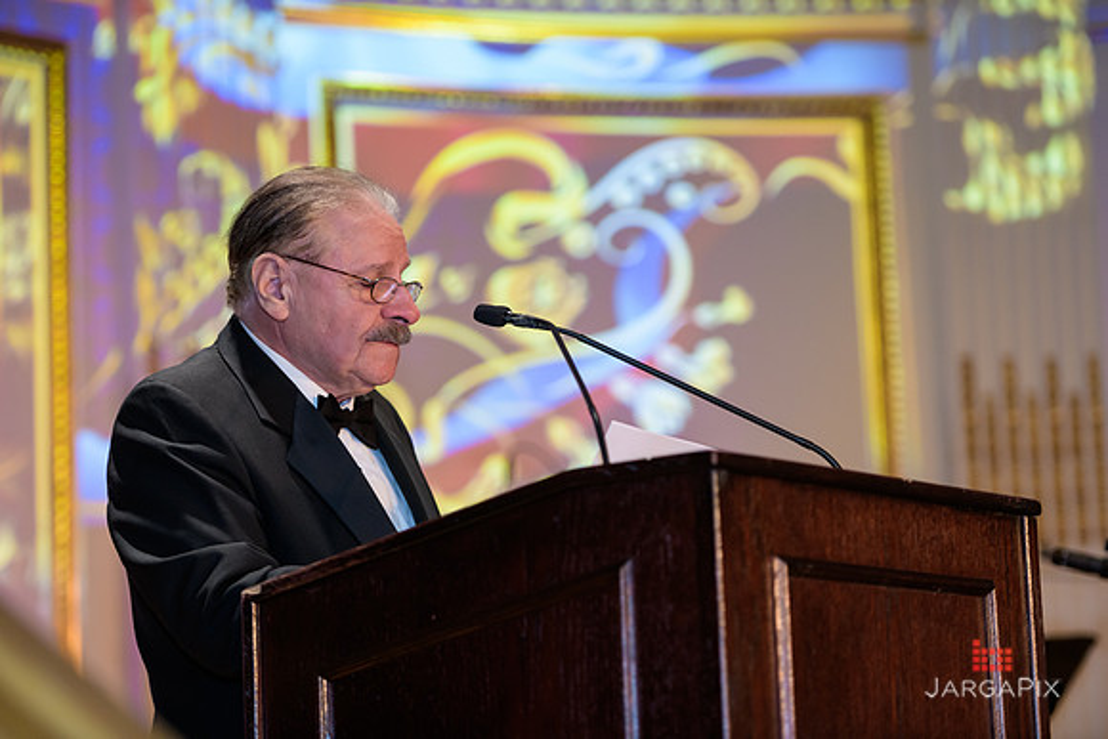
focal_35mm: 110
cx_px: 554
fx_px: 3386
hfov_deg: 18.6
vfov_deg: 12.5
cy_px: 370
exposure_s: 1/125
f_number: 3.2
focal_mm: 110
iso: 1250
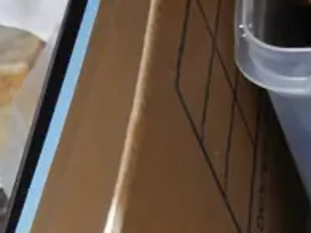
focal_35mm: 168
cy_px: 170
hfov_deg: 10.8
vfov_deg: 8.8
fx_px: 1508
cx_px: 622
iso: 1600
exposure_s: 1/60
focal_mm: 16
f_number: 3.6
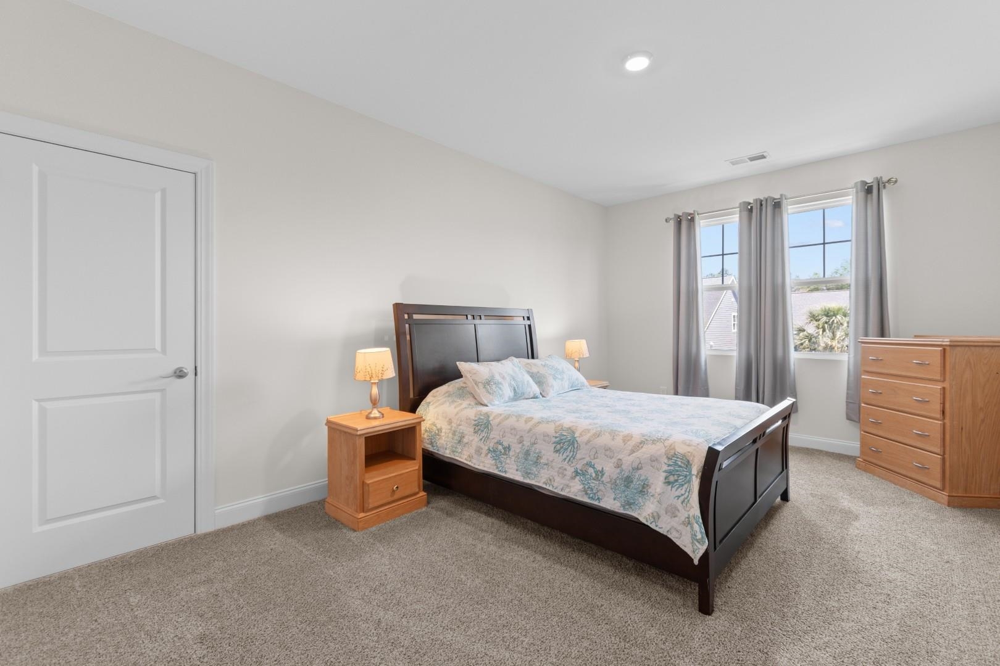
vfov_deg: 77.3
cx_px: 500
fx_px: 417
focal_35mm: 15
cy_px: 333
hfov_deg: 100.4
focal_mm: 10
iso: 100
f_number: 4.5
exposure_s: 1/3
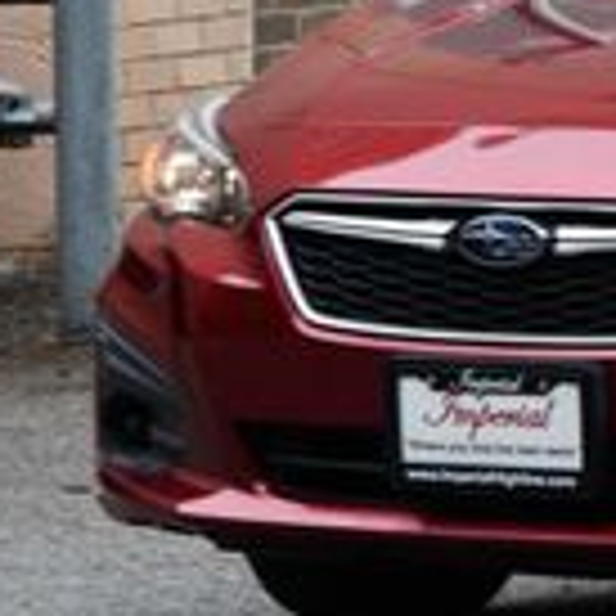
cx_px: 1165
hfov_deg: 3.4
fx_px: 10308
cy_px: -121
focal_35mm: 512
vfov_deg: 3.4
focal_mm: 86
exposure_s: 1/250
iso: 200
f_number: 6.3
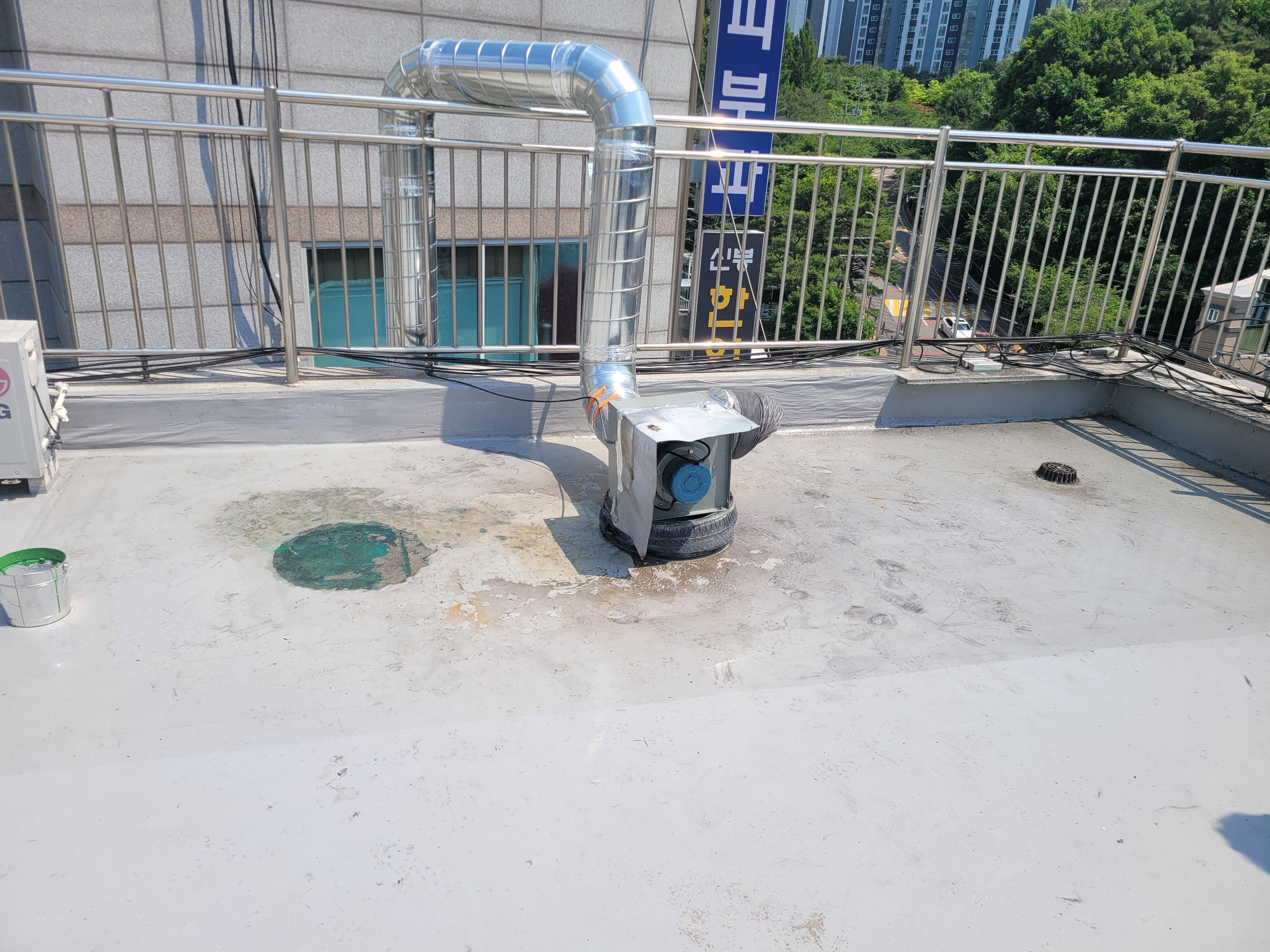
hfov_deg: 67.3
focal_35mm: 26
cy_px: 476
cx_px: 635
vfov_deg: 53.1
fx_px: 954
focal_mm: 5.4
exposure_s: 1/2782
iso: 40
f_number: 1.8
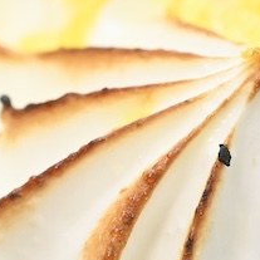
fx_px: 3144
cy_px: 276
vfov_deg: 4.7
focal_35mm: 370
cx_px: -49
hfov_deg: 4.7
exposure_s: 1/200
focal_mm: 60
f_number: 10
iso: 6400
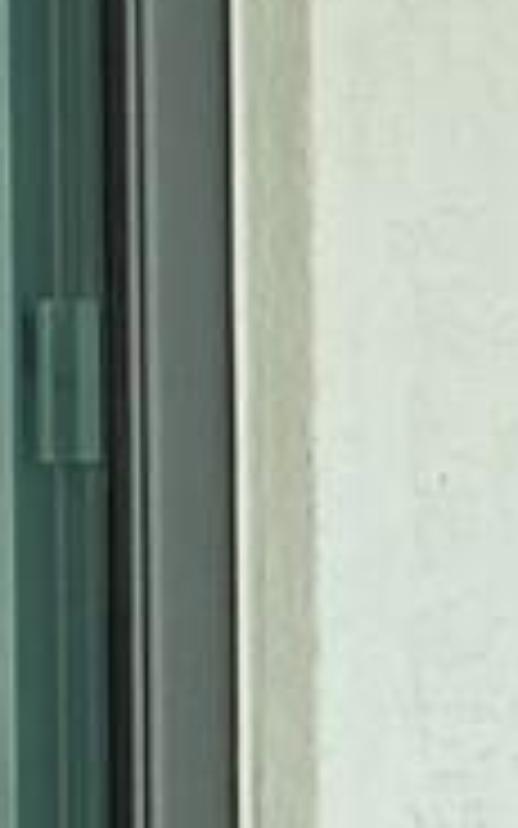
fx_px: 5421
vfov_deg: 8.7
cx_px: 2000
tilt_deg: -3.1
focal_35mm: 240
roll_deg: +0.1
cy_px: 580
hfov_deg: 5.0
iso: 32
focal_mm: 4.25
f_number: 1.8
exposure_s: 1/1727
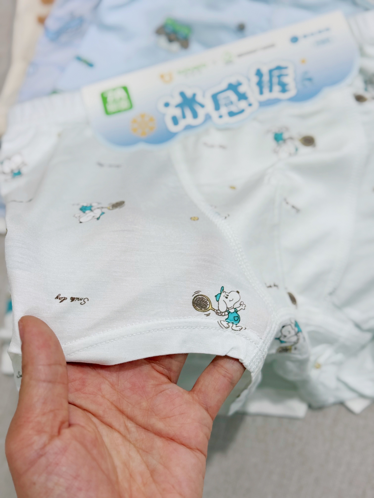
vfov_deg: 39.7
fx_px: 691
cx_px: 187
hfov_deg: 30.3
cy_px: 249
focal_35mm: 48
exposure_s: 1/50
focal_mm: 6.76
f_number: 1.78
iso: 50
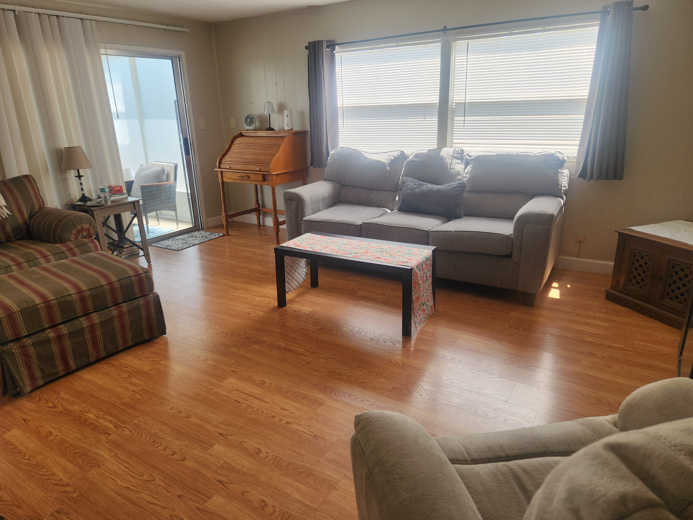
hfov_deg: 73.9
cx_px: 346
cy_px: 260
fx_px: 460
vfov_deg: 58.9
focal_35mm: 23
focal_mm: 5.4
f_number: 1.8
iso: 50
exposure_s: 1/180
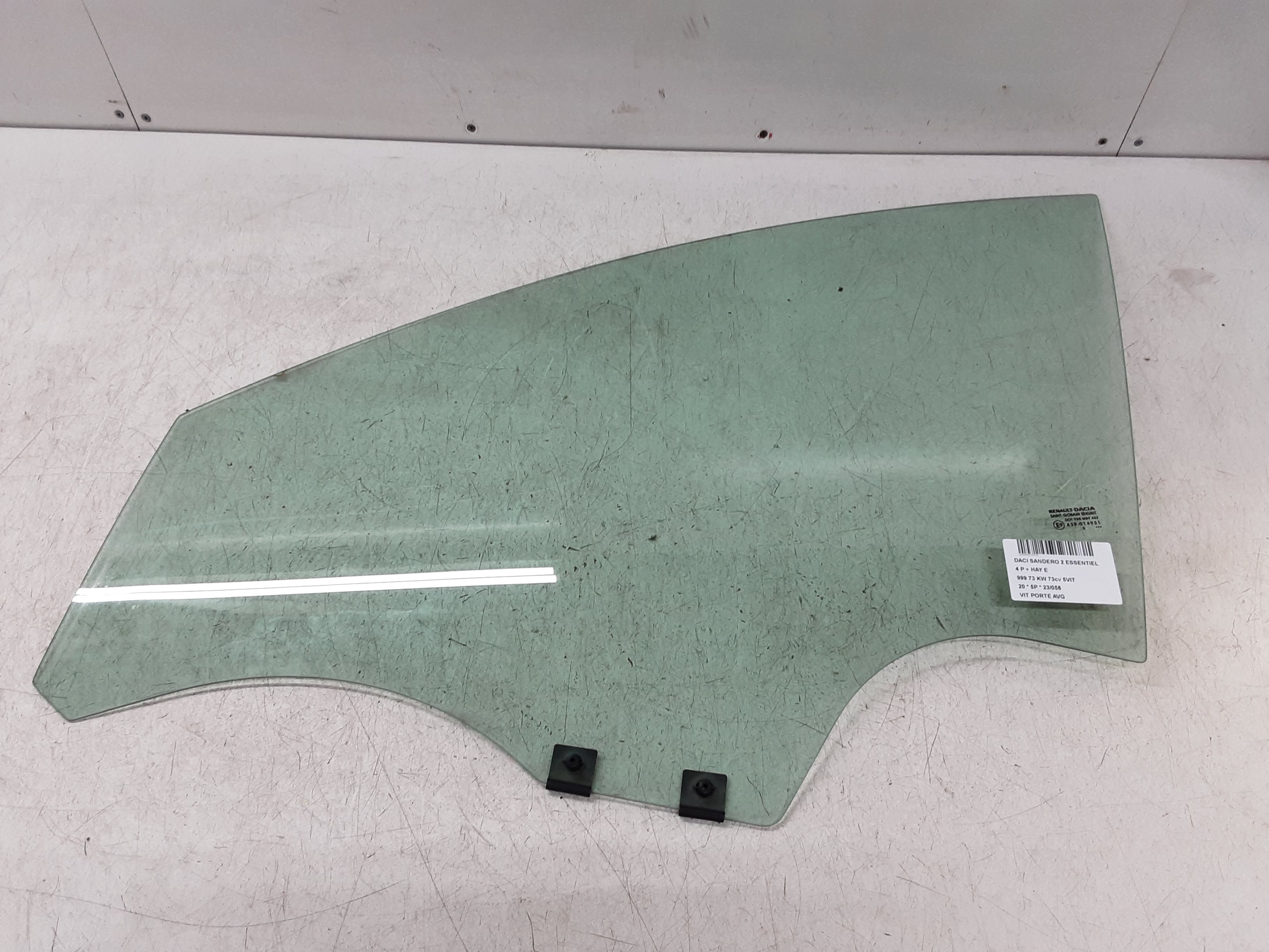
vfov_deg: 51.4
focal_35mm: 27
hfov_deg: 65.3
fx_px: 990
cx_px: 634
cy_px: 476
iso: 80
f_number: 1.9
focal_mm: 2.91
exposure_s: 1/50
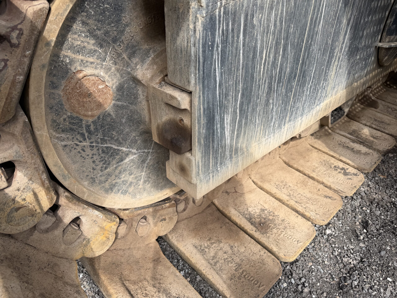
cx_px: 198
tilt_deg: -35.3
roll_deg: -1.6
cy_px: 149
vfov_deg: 56.8
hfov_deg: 71.6
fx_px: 275
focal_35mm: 24
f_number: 1.78
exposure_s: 1/660
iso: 80
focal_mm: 6.76
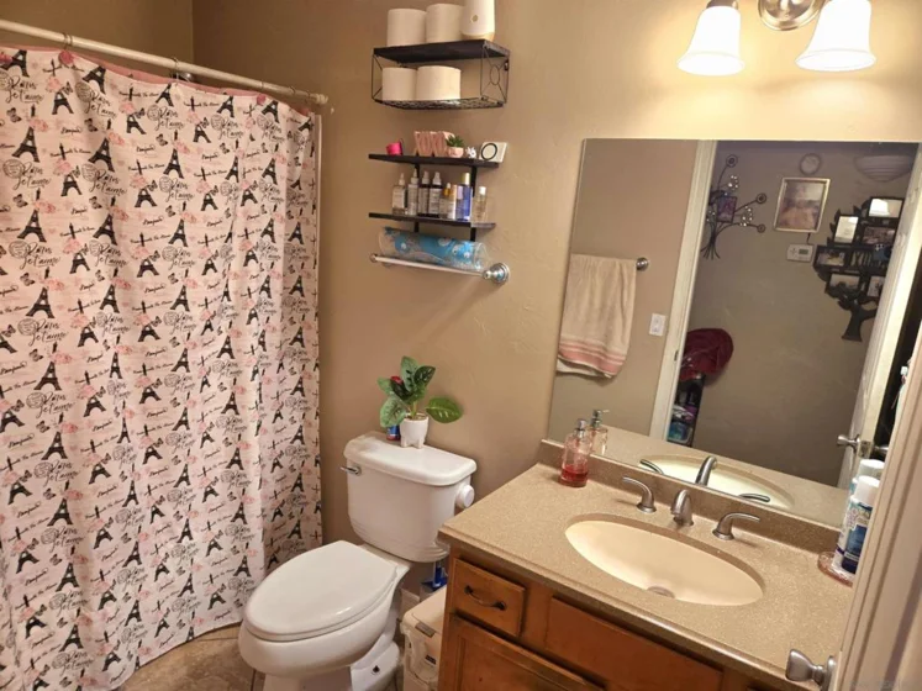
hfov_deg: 73.9
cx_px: 461
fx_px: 613
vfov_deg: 58.9
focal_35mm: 23
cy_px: 346
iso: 125
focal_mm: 5.4
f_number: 1.8
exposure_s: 1/120
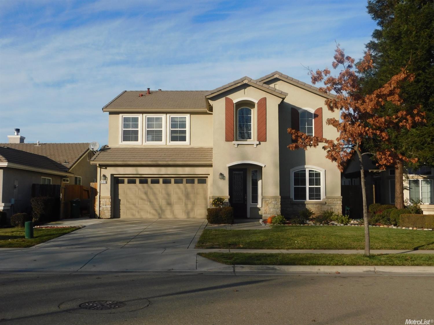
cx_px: 217
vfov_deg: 39.6
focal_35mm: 36
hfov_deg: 51.4
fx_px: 451
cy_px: 162
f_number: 7
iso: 125
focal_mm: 6.3
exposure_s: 1/400
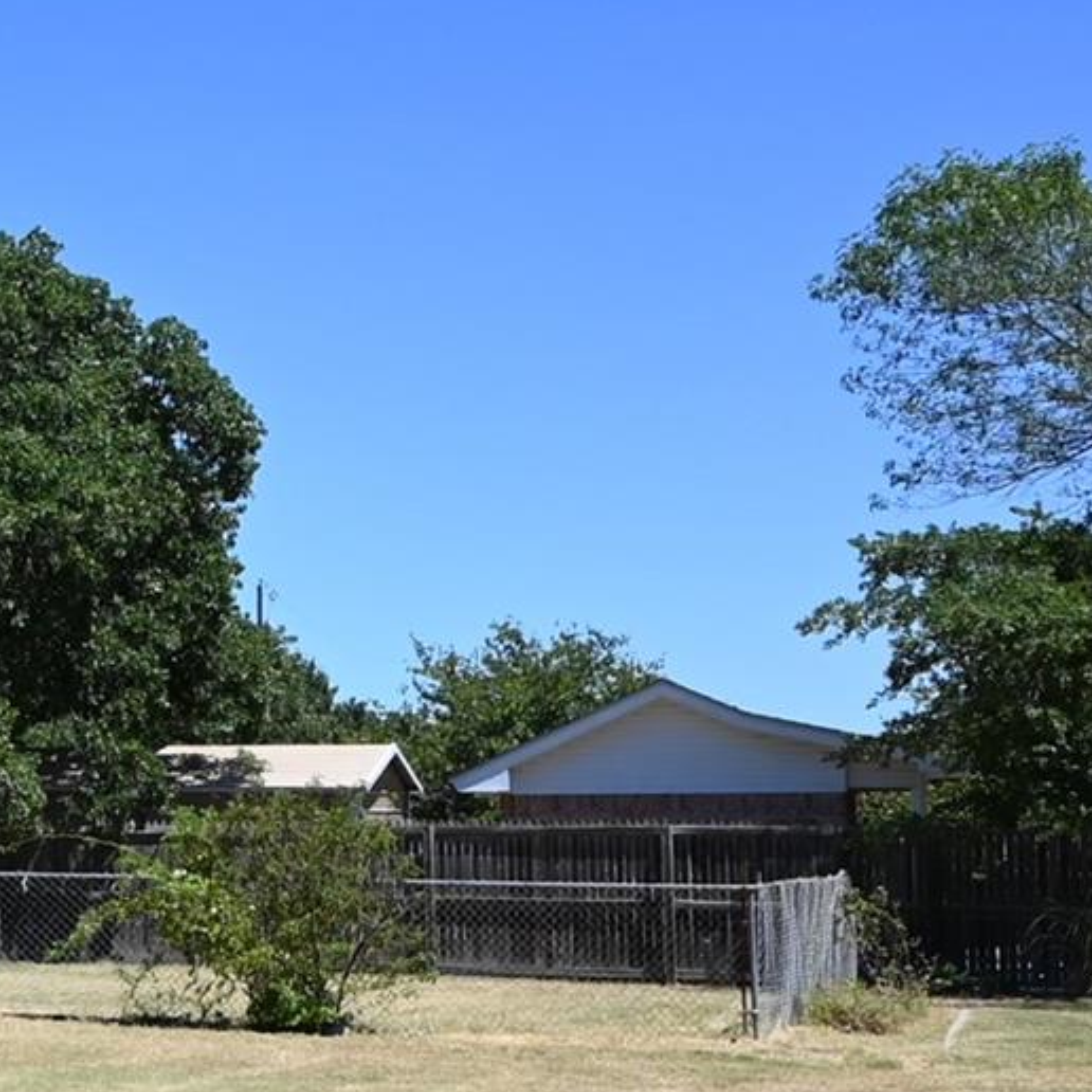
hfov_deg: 16.8
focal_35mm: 81
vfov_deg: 21.3
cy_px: 742
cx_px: -999
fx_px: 2891
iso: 100
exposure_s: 1/400
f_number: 7.1
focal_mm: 16
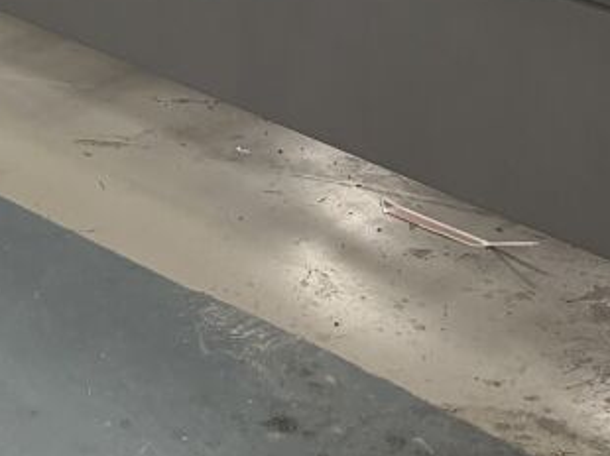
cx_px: -94
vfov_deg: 11.1
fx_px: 2183
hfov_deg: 15.4
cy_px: -391
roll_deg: +1.7
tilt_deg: -12.9
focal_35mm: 124
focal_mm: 6.76
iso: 160
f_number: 1.78
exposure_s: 1/50
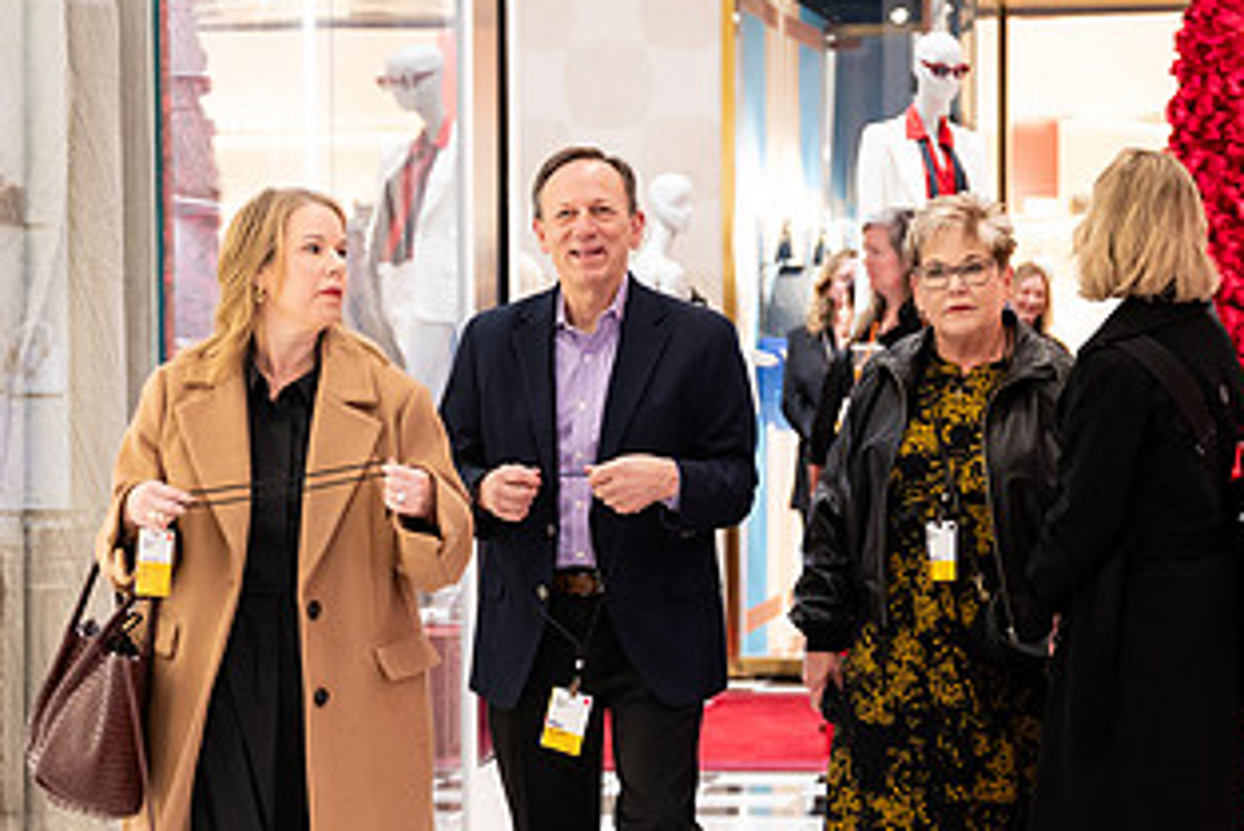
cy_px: 553
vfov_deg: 11.3
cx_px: 620
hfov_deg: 16.9
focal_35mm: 121
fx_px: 4183
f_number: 3.2
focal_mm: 62
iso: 1600
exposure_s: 1/160
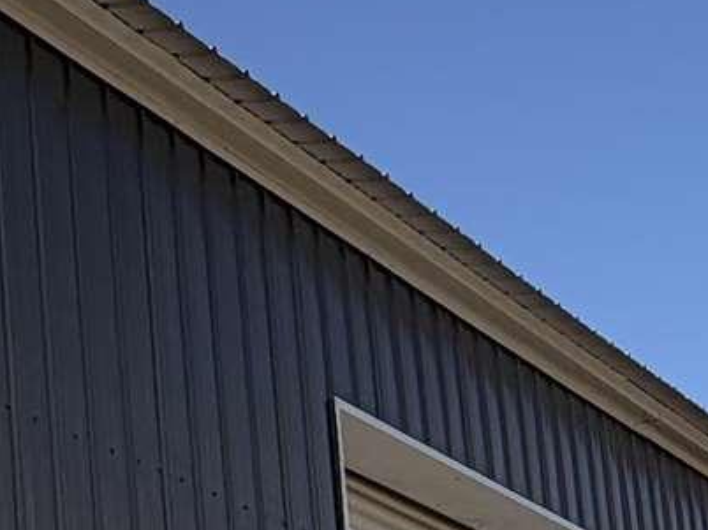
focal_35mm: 107
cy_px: 798
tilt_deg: +9.0
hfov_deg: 17.8
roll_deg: +2.5
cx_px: -60
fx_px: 2187
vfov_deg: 13.1
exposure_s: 1/876
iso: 20
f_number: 2.2
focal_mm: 2.22
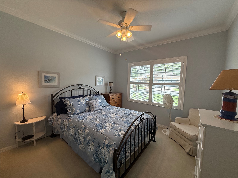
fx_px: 96
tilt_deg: -2.2
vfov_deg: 85.7
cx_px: 119
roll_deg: -1.5
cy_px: 89
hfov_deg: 102.1
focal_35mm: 14
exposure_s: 1/129
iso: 64
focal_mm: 2.22
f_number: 2.2
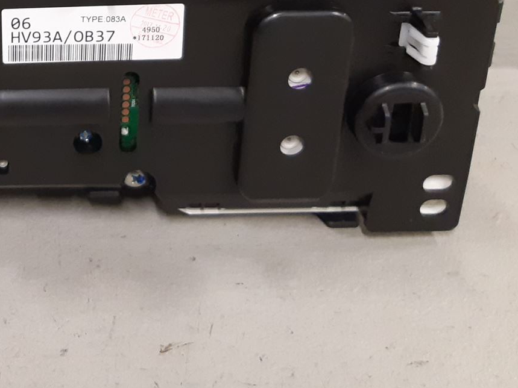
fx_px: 928
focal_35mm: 62
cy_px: -69
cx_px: -22
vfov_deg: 22.0
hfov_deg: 28.8
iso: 250
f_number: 1.7
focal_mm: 3.93
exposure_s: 1/50
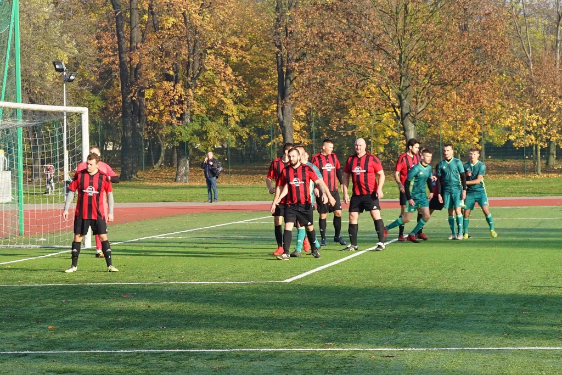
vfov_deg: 16.7
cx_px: 281
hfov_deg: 24.8
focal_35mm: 82
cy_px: 188
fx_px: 1280
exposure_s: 1/100
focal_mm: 55
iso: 100
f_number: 8
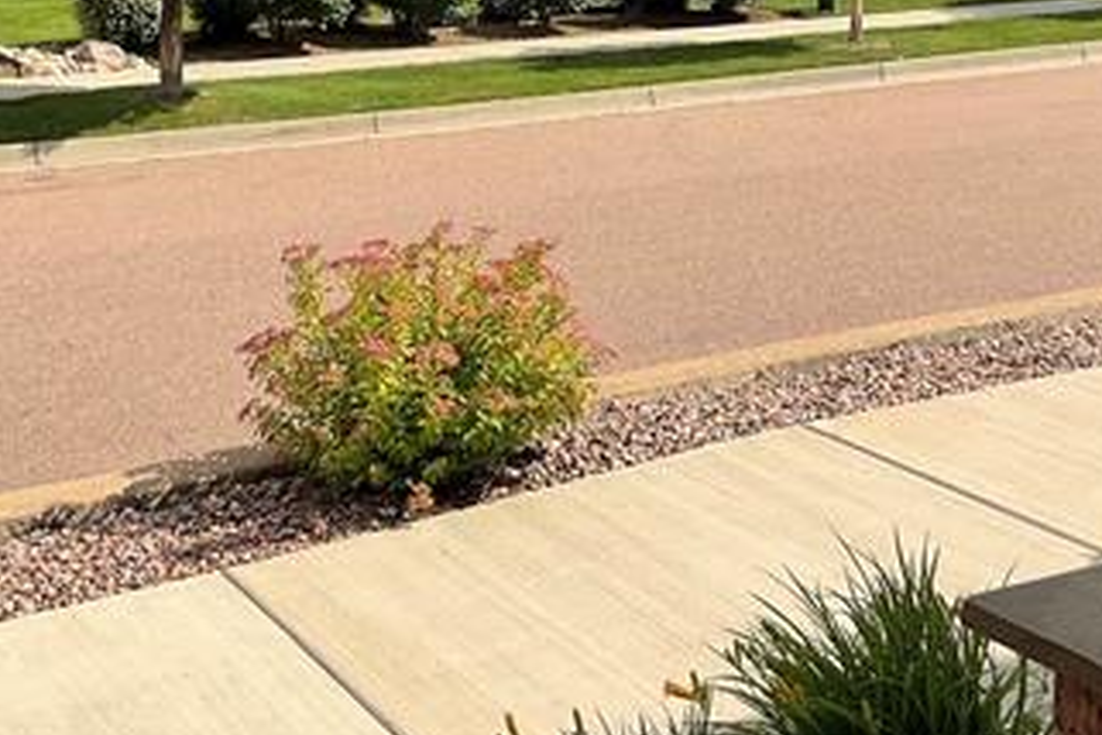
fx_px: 1837
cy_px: -15
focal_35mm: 60
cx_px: 711
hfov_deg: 33.2
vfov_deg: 21.7
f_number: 1.8
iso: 16
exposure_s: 1/2320
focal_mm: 3
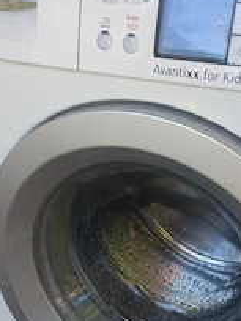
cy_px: 266
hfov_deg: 29.5
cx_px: 158
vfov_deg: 37.2
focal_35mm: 49
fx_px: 455
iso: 32
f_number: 2
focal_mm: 4.6
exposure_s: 1/60.2
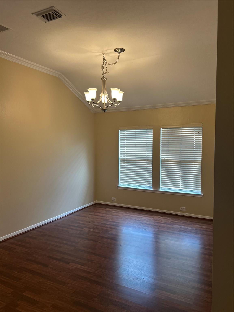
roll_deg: +0.4
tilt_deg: -1.3
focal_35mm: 26
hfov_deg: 53.1
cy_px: 156
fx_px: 234
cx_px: 117
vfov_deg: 67.3
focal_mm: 5.7
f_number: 1.5
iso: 100
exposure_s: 1/60
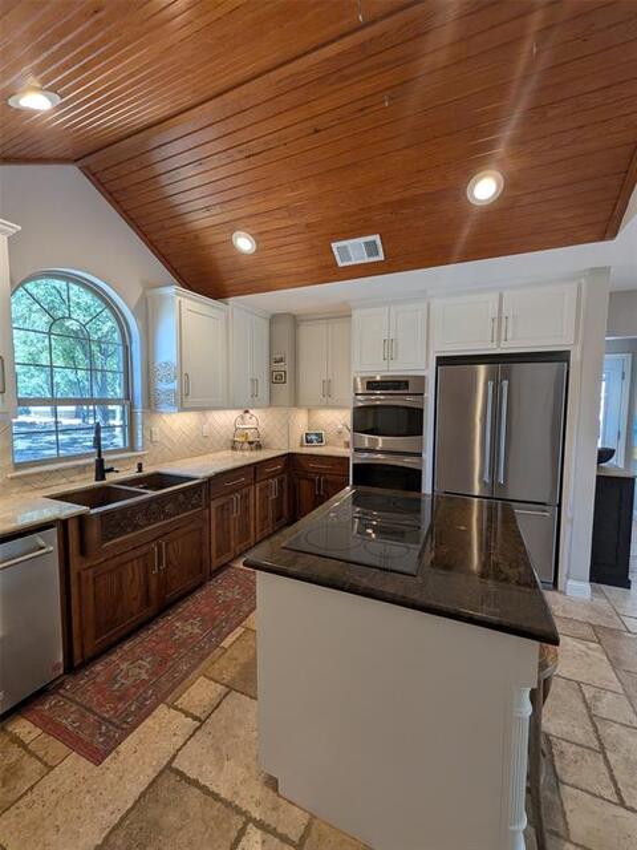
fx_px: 319
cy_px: 425
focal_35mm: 13
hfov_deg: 89.9
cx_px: 318
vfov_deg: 106.2
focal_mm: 1.54
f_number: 2.2
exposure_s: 1/60
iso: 45
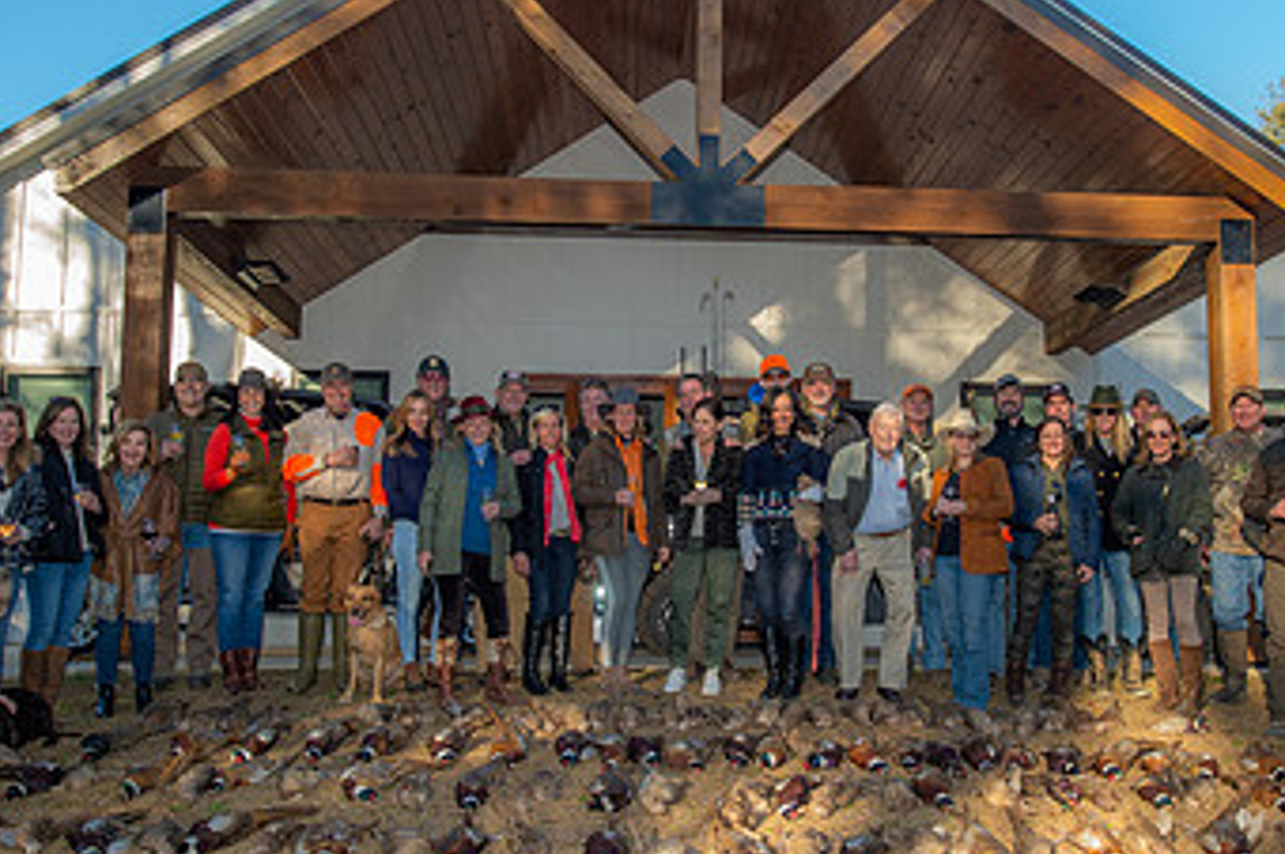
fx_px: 1462
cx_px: 733
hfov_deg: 47.3
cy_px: 461
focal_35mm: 41
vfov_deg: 32.6
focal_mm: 24
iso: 160
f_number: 4.5
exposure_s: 1/160
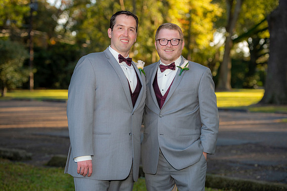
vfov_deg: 14.8
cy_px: 96
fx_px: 733
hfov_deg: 22.2
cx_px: 144
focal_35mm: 92
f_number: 3.5
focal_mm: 92
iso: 200
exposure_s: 1/250
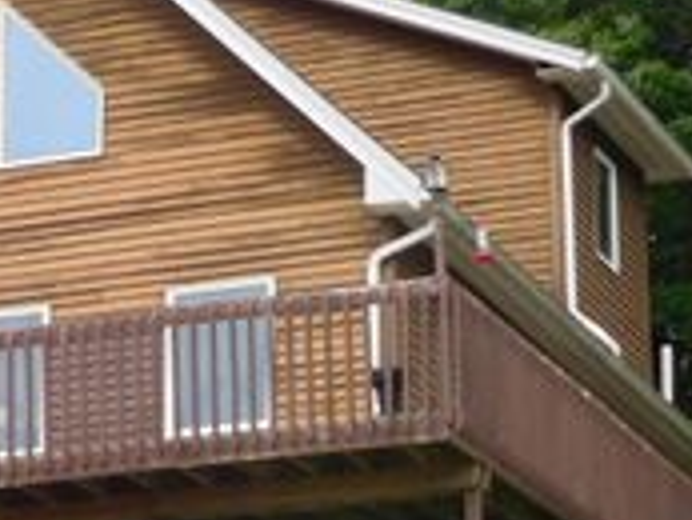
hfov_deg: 9.7
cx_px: -32
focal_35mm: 202
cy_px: 438
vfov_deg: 7.3
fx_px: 4041
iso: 125
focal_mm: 12.5
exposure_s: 1/160
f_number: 4.5
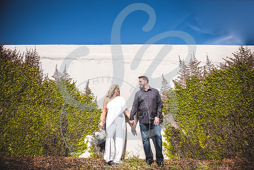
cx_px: 126
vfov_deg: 52.8
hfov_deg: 73.3
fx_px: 171
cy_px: 85
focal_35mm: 24
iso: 100
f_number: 2.8
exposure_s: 1/4000
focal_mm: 24
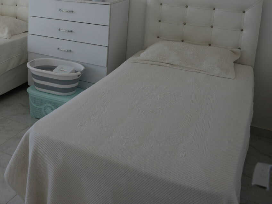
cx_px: 26
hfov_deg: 39.7
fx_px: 346
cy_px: 22
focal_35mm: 44
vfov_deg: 31.4
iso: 100
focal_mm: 19
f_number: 4.5
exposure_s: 1/200
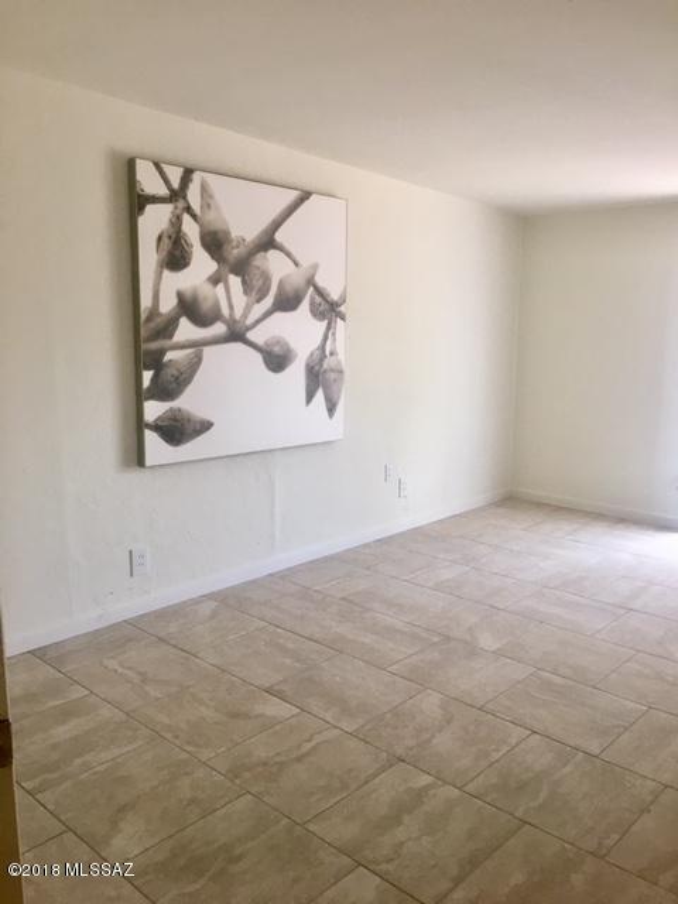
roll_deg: -0.8
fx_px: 757
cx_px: 339
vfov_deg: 61.7
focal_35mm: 29
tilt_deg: -10.1
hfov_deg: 48.2
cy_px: 452
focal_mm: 4.15
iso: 32
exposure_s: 1/30
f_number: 2.2
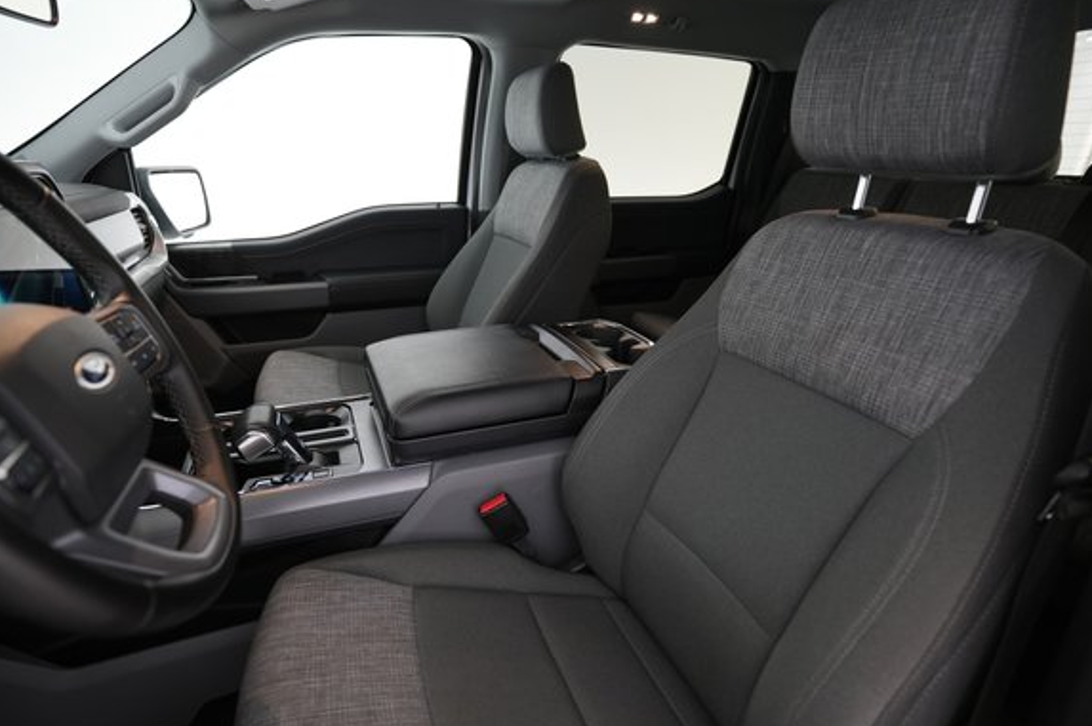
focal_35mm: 19
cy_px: 362
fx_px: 576
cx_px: 539
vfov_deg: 64.5
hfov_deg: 87.0
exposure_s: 1/30
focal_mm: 17
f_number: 2.8
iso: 1000
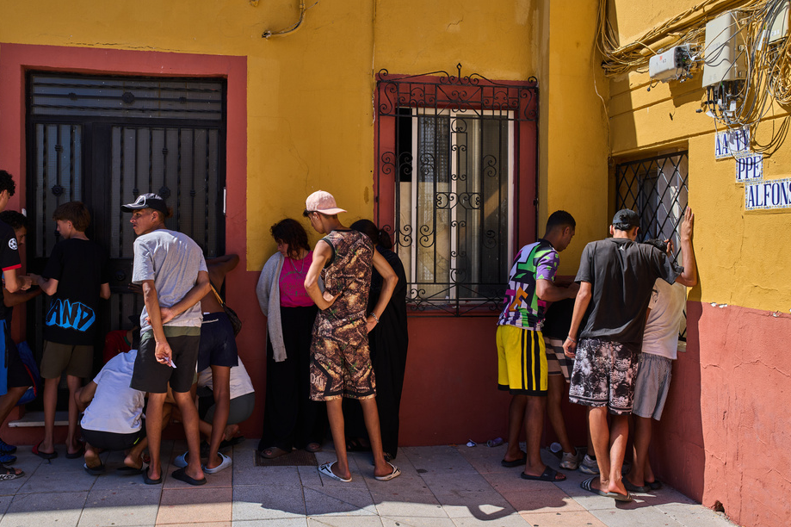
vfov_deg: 34.2
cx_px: 362
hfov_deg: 49.5
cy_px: 258
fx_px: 857
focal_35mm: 39
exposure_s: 1/400
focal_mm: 35
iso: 100
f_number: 6.3
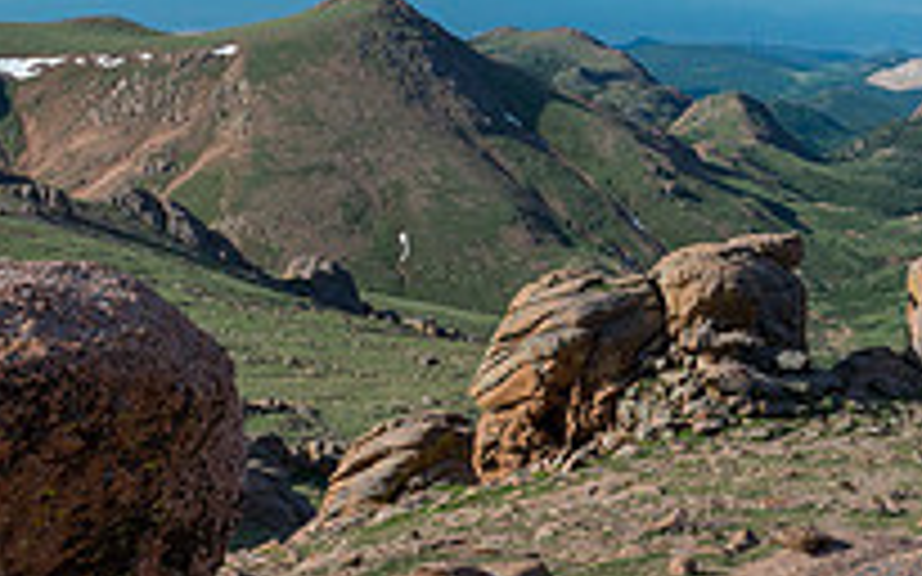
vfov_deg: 18.1
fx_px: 1733
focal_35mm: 69
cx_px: 1187
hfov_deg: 25.7
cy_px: -81
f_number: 16
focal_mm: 24
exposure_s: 1/125
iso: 400
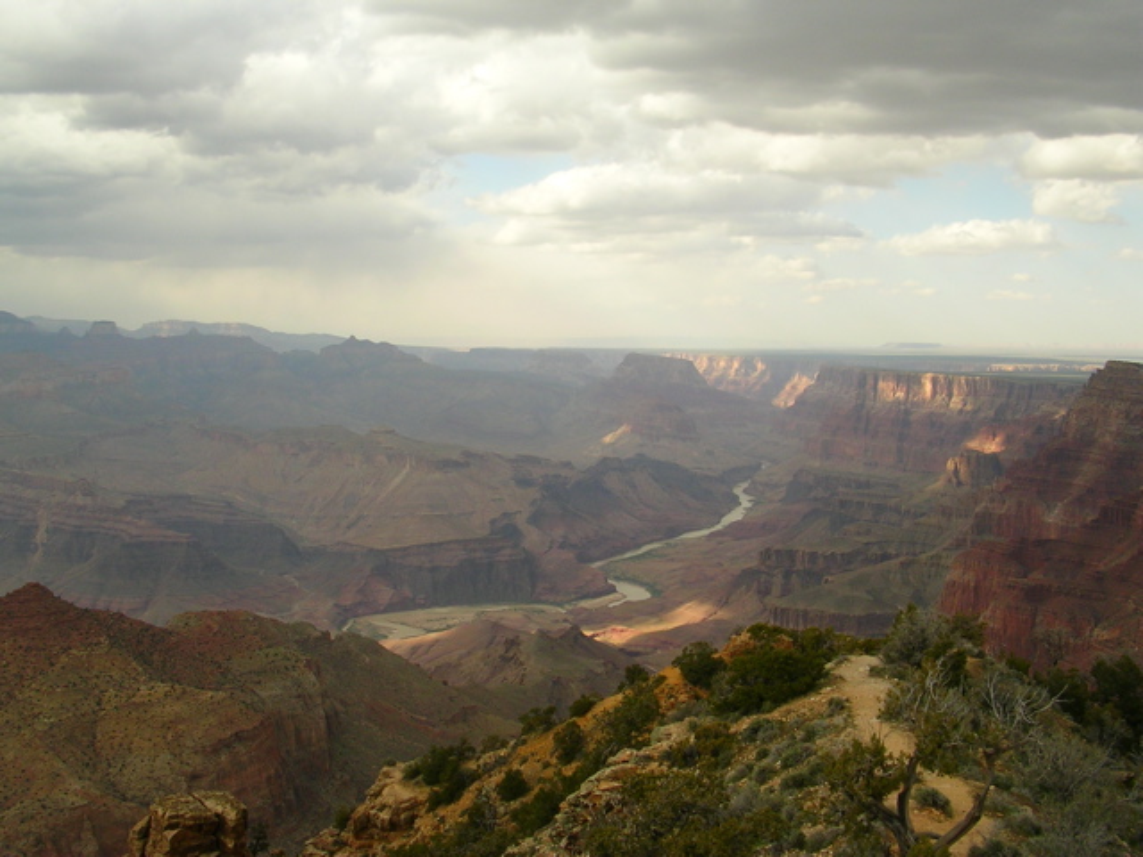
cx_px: 572
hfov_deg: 49.0
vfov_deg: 37.7
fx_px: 1255
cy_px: 428
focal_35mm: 38
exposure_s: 1/150
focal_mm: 5.8
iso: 50
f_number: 5.6
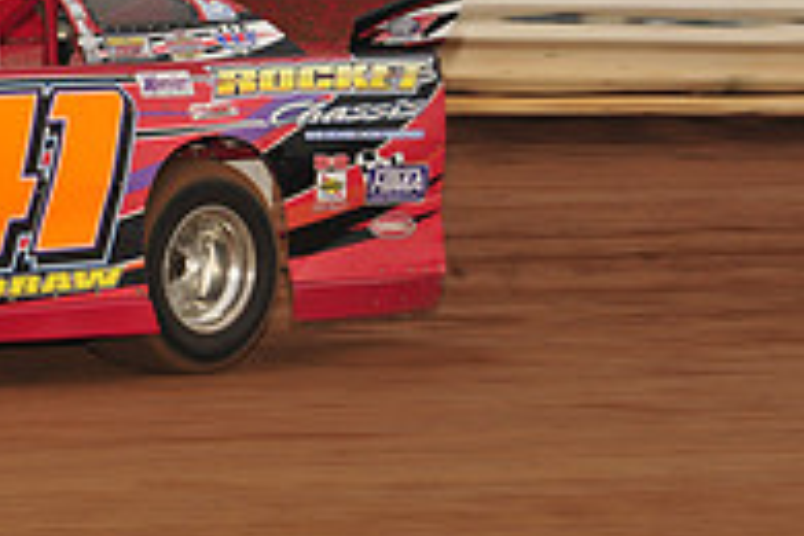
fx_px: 6655
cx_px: -338
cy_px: 107
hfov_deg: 6.8
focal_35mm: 298
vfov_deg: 4.6
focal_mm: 100
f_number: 8
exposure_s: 1/250
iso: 640
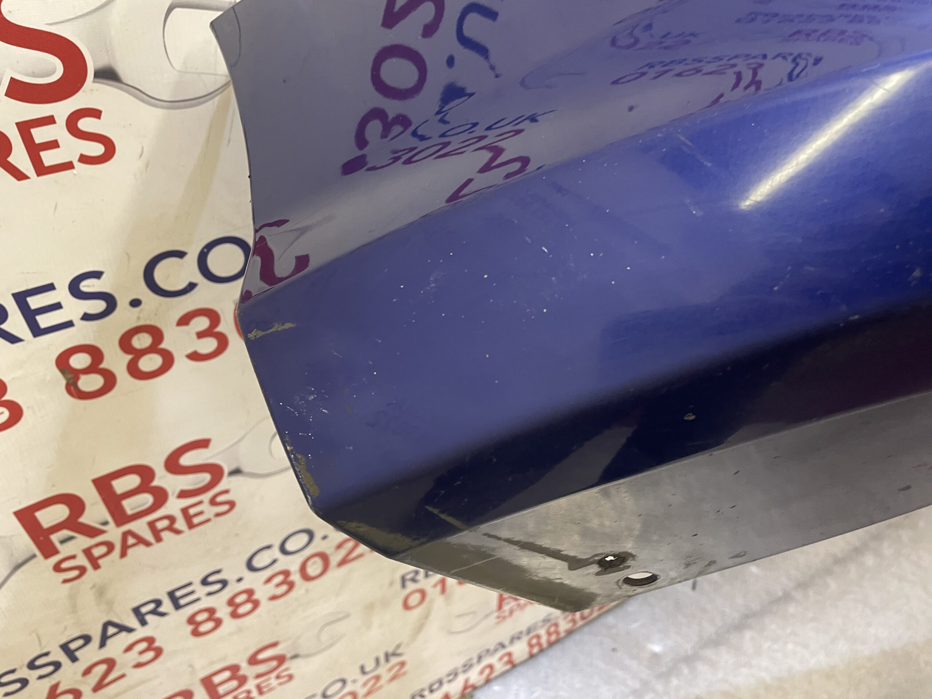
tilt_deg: -36.9
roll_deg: -7.2
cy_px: 350
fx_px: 700
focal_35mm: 26
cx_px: 466
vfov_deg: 53.1
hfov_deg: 67.3
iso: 200
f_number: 1.6
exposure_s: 1/50
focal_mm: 4.2
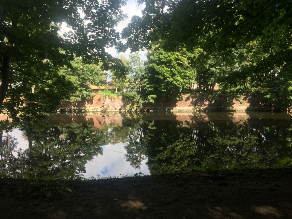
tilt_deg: -4.0
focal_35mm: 29
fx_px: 245
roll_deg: +0.0
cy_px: 110
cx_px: 146
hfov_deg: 61.7
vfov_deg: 48.2
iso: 25
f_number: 2.2
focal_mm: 4.15
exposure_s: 1/301
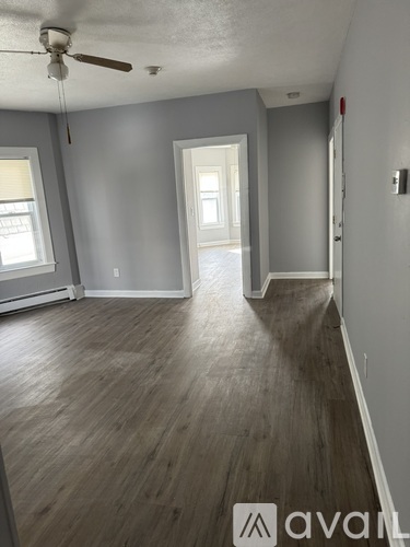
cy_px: 274
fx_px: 379
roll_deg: +3.6
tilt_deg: -12.5
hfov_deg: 56.8
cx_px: 205
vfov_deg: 71.6
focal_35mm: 24
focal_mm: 6.76
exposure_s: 1/60
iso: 250
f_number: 1.78
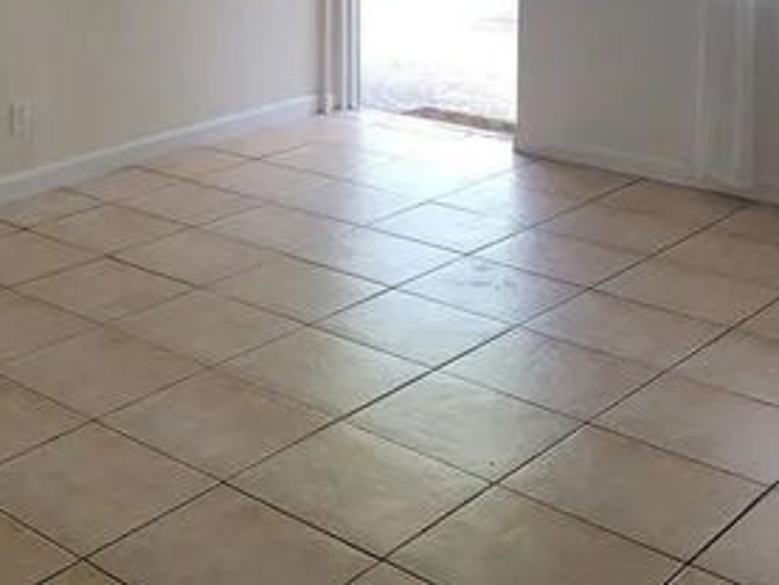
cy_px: -82
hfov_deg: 31.0
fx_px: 1351
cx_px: 104
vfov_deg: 22.8
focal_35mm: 60
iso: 100
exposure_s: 1/120
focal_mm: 5.4
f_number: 1.8
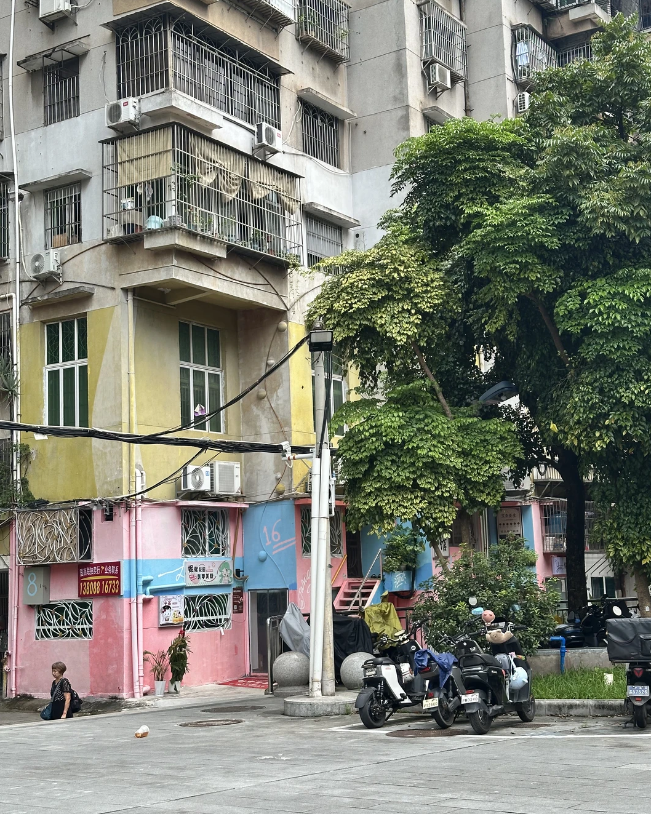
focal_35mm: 51
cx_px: 331
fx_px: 1229
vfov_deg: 36.6
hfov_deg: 29.7
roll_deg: +1.4
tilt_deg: +9.2
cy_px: 377
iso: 64
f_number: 1.78
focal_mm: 6.86
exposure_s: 1/1272
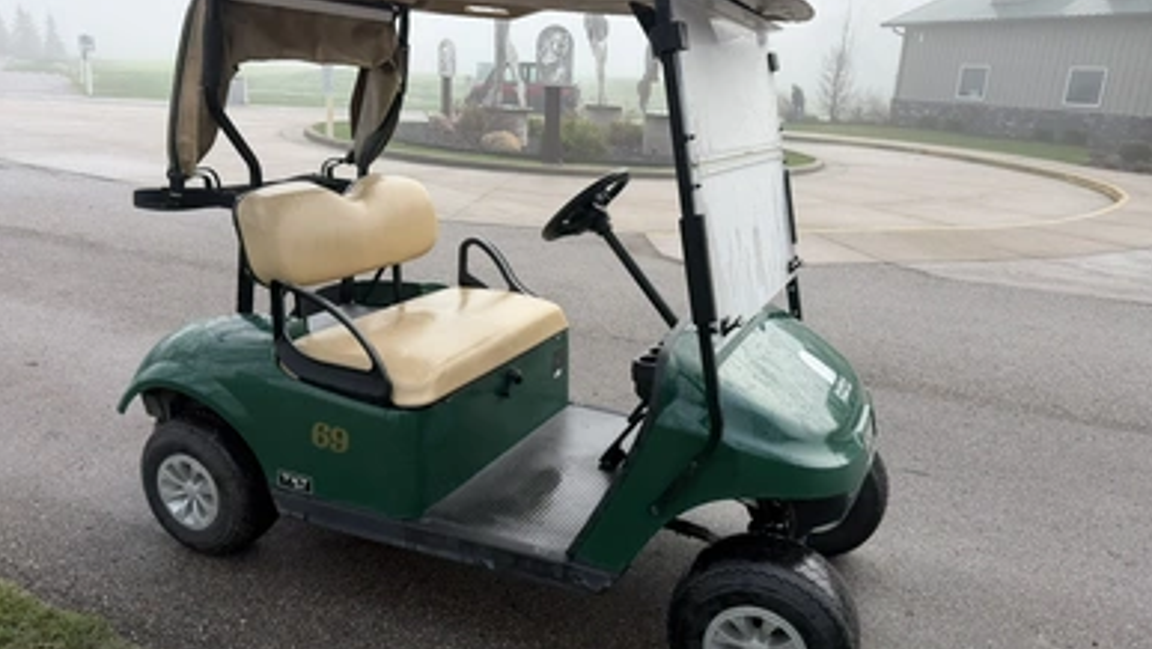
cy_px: 351
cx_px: 566
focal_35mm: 27
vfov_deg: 42.9
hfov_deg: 69.8
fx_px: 825
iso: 80
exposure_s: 1/805
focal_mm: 6.76
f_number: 1.78
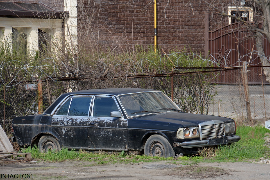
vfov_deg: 7.0
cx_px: 135
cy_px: 90
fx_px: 1463
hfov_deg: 10.5
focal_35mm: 195
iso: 200
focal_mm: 130
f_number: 8
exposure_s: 1/250
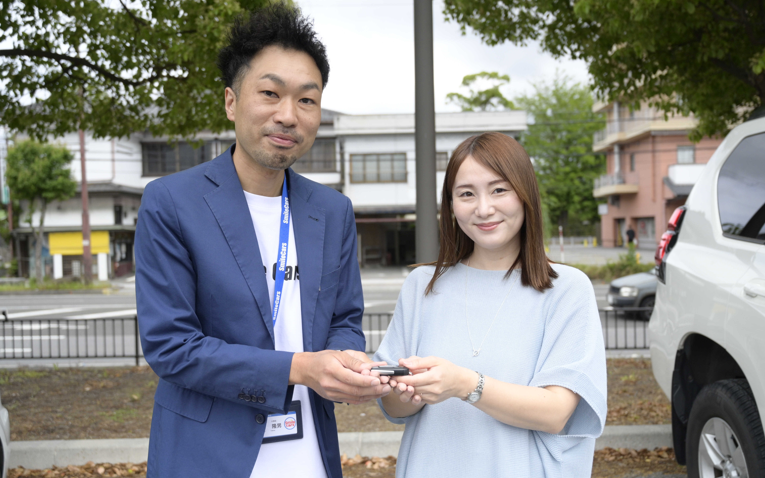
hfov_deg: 54.0
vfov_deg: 35.3
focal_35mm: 36
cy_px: 248
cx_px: 380
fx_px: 751
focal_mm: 35
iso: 1000
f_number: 4
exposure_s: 1/5000
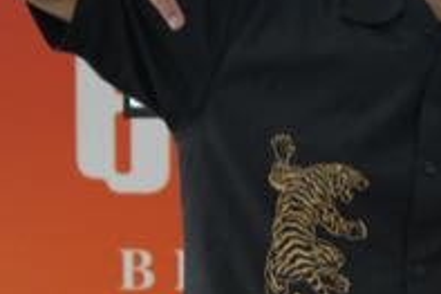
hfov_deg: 10.9
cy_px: 50
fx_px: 2117
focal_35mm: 173
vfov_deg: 7.9
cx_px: 869
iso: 1600
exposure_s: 1/200
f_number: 2.8
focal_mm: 31
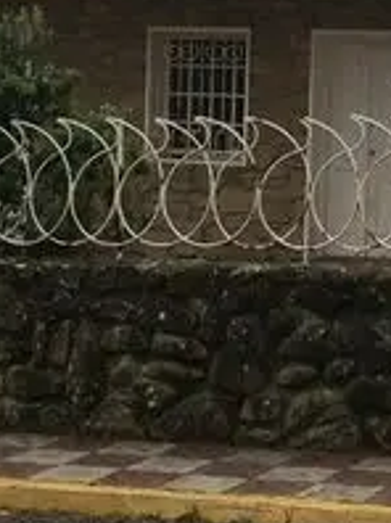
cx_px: 276
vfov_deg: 14.8
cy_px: 151
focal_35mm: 133
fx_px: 2007
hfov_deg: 11.1
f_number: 2.4
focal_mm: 3.3
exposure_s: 1/206
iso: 32
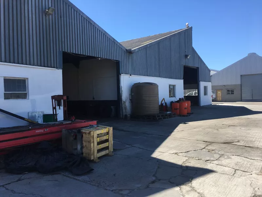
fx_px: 219
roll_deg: +0.8
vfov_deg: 48.2
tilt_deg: +0.6
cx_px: 131
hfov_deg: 61.7
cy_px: 98
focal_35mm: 29
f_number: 2.2
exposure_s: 1/974
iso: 25
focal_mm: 4.15
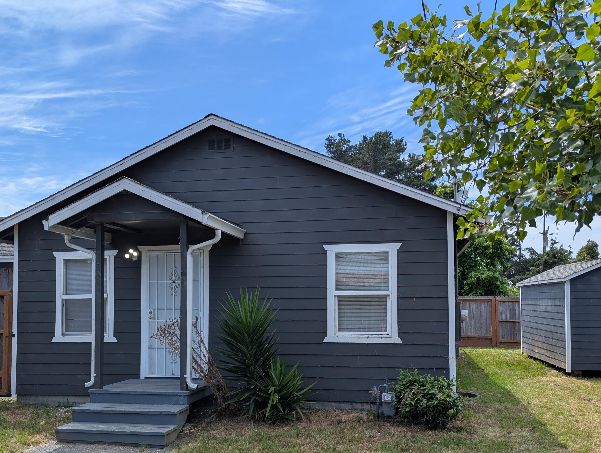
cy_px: 286
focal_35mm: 31
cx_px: 312
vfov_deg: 45.1
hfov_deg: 58.3
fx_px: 539
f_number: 1.68
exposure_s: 1/1080
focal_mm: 6.9
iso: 21
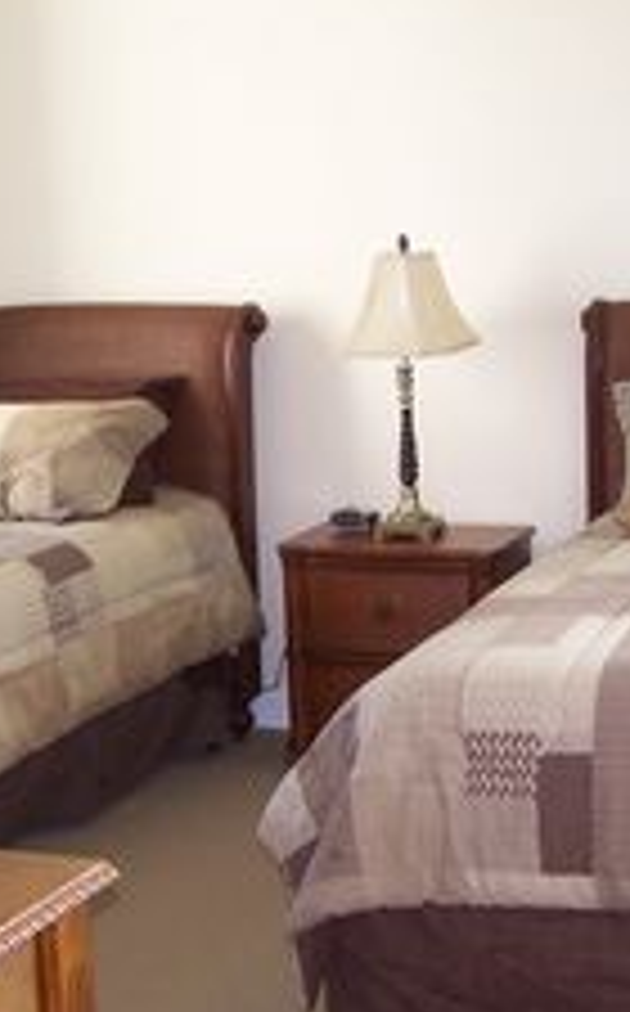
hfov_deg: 19.6
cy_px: 495
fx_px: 1819
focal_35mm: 66
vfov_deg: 31.1
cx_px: 351
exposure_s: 1/90
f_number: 2.8
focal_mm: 6.3
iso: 140
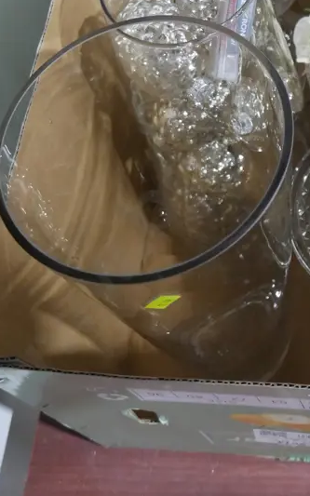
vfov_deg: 33.3
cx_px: 294
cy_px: 25
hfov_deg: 22.1
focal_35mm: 57
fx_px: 771
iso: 2500
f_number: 3.5
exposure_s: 1/60
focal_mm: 14
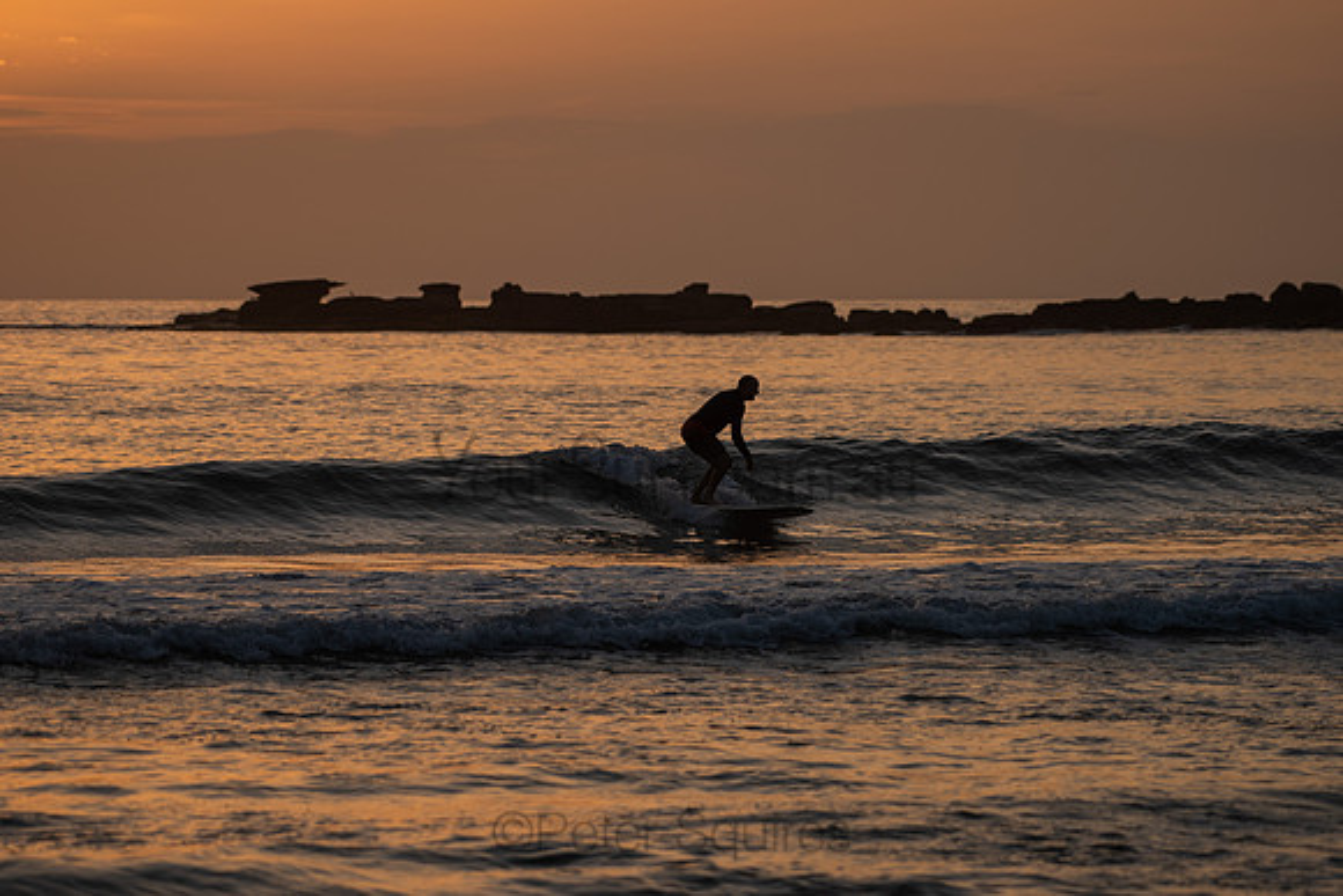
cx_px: 672
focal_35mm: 207
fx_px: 7737
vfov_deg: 6.6
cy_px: 448
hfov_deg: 9.9
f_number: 5.6
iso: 110
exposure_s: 1/320
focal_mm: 200
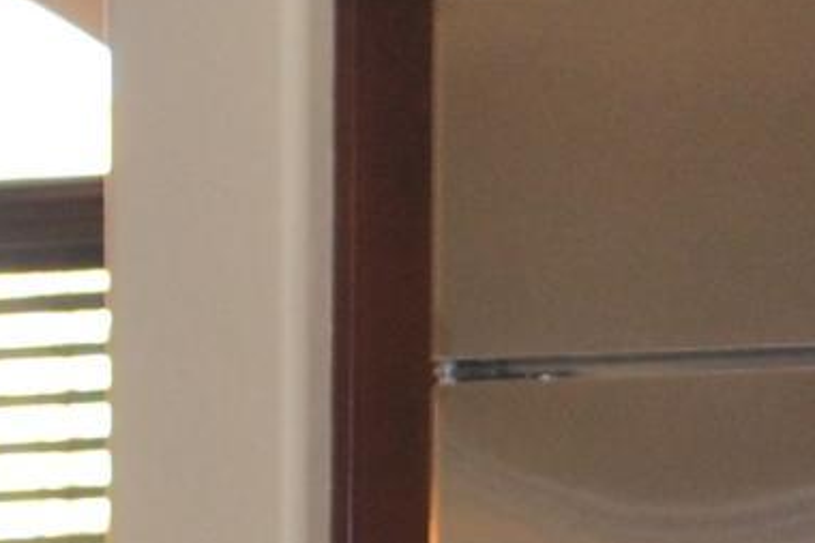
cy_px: 986
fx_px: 4820
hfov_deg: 9.6
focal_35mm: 213
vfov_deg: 6.3
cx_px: 826
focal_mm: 18
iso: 400
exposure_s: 1/60
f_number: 4
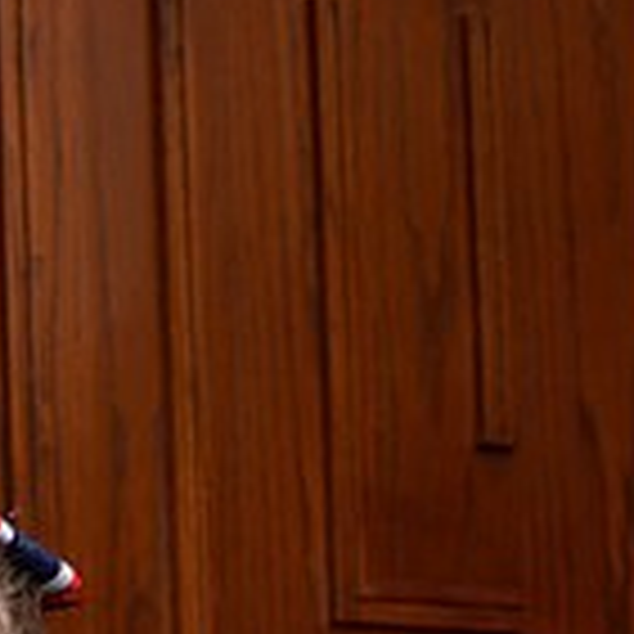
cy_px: 1205
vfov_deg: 5.8
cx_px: -94
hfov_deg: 5.9
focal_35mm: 297
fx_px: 6154
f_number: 5.6
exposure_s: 1/250
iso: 200
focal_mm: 85
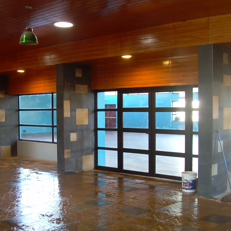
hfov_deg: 34.0
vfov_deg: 34.0
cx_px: 98
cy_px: 125
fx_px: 377
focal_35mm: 50
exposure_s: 1/6.2
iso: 50
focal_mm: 6.3
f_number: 2.8
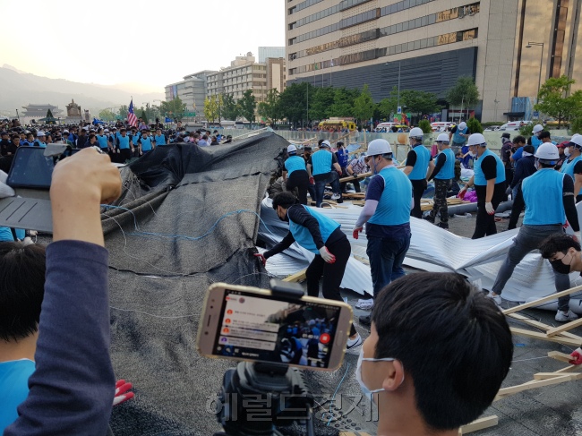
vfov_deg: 53.0
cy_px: 218
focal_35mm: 26
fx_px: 437
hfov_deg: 67.3
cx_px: 291
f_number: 1.7
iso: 40
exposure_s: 1/496
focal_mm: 4.3
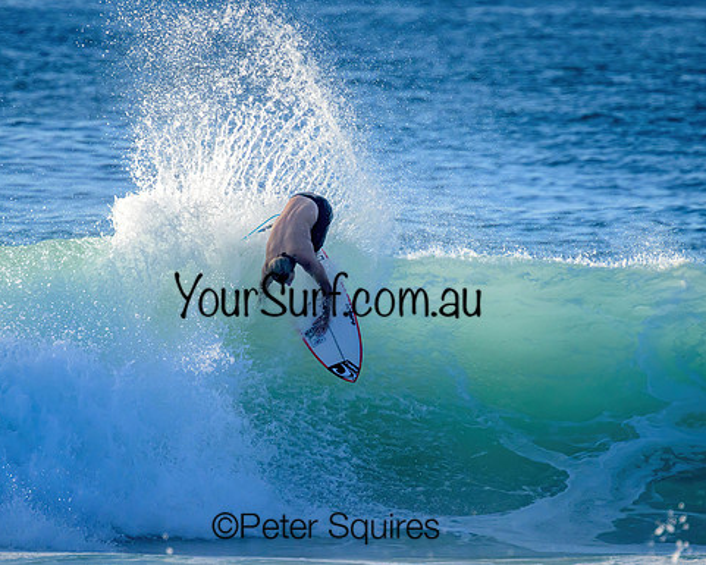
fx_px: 21087
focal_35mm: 1009
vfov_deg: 1.5
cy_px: 291
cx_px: 367
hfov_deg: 1.9
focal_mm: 800
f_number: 11
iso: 1000
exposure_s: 1/1600
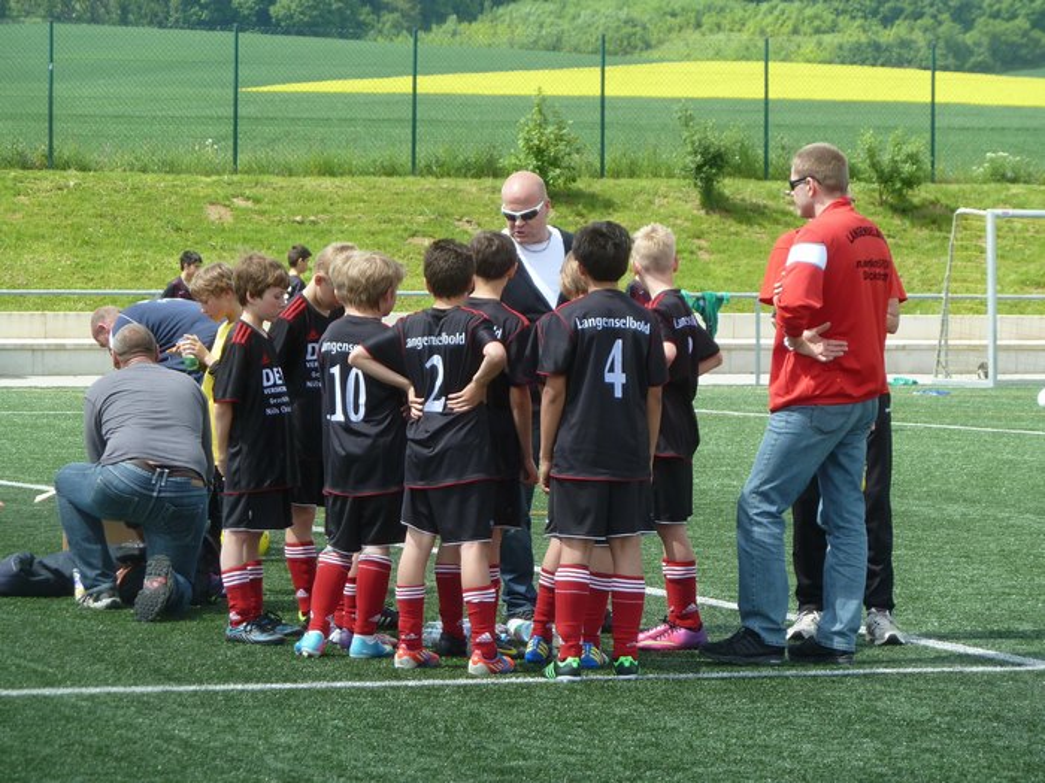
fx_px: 5494
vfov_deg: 8.2
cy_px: 392
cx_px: 522
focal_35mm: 182
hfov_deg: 10.9
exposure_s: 1/250
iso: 80
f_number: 4.5
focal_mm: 29.9
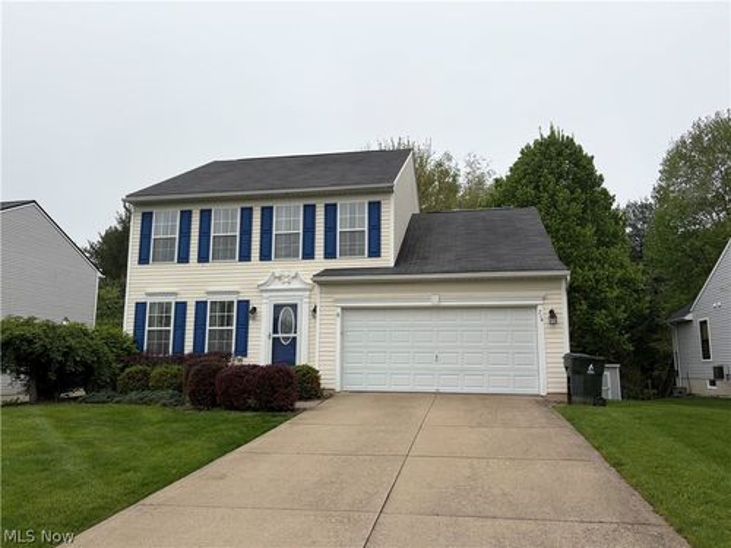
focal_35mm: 26
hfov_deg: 67.3
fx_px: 549
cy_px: 274
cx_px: 366
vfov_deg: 53.1
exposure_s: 1/820
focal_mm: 5.96
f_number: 1.6
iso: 50
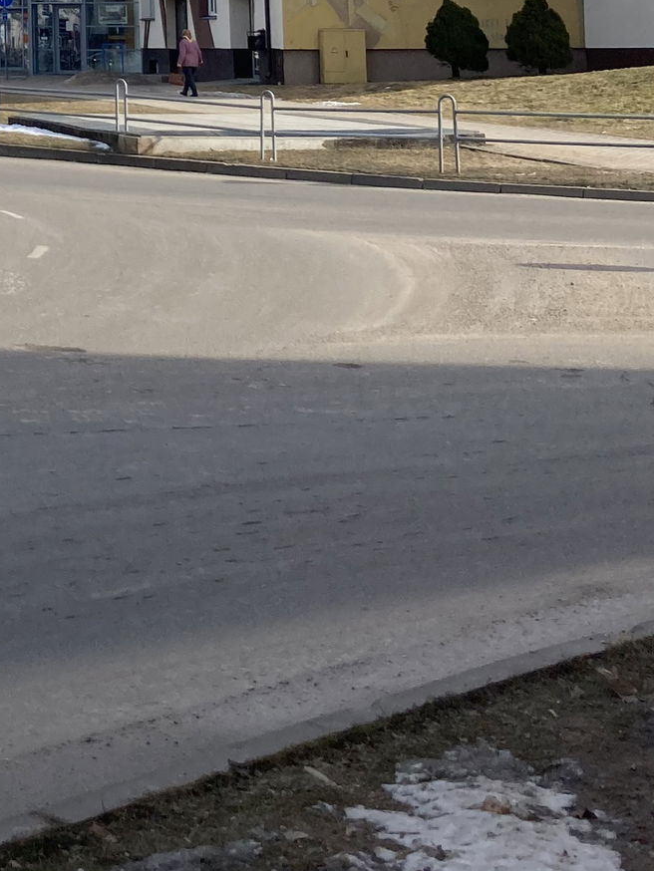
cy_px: -125
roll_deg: -0.5
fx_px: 2065
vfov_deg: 22.3
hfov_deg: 16.8
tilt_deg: +6.3
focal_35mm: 82
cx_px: -247
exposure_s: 1/2404
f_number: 1.8
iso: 20
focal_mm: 3.99
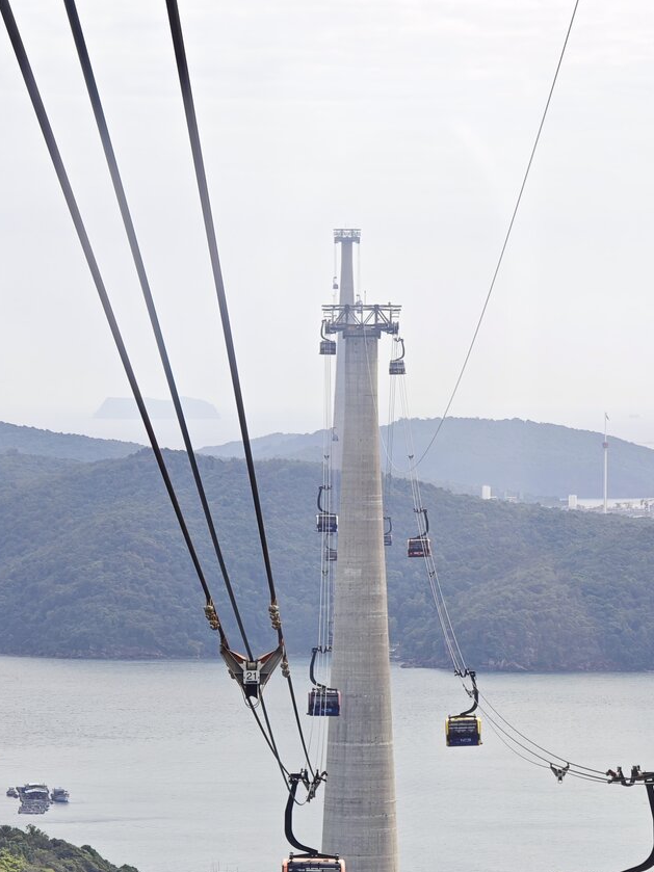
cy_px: 712
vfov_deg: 9.6
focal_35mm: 206
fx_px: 5191
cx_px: 434
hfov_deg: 7.2
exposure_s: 1/405
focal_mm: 19.4
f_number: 2.5
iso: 50
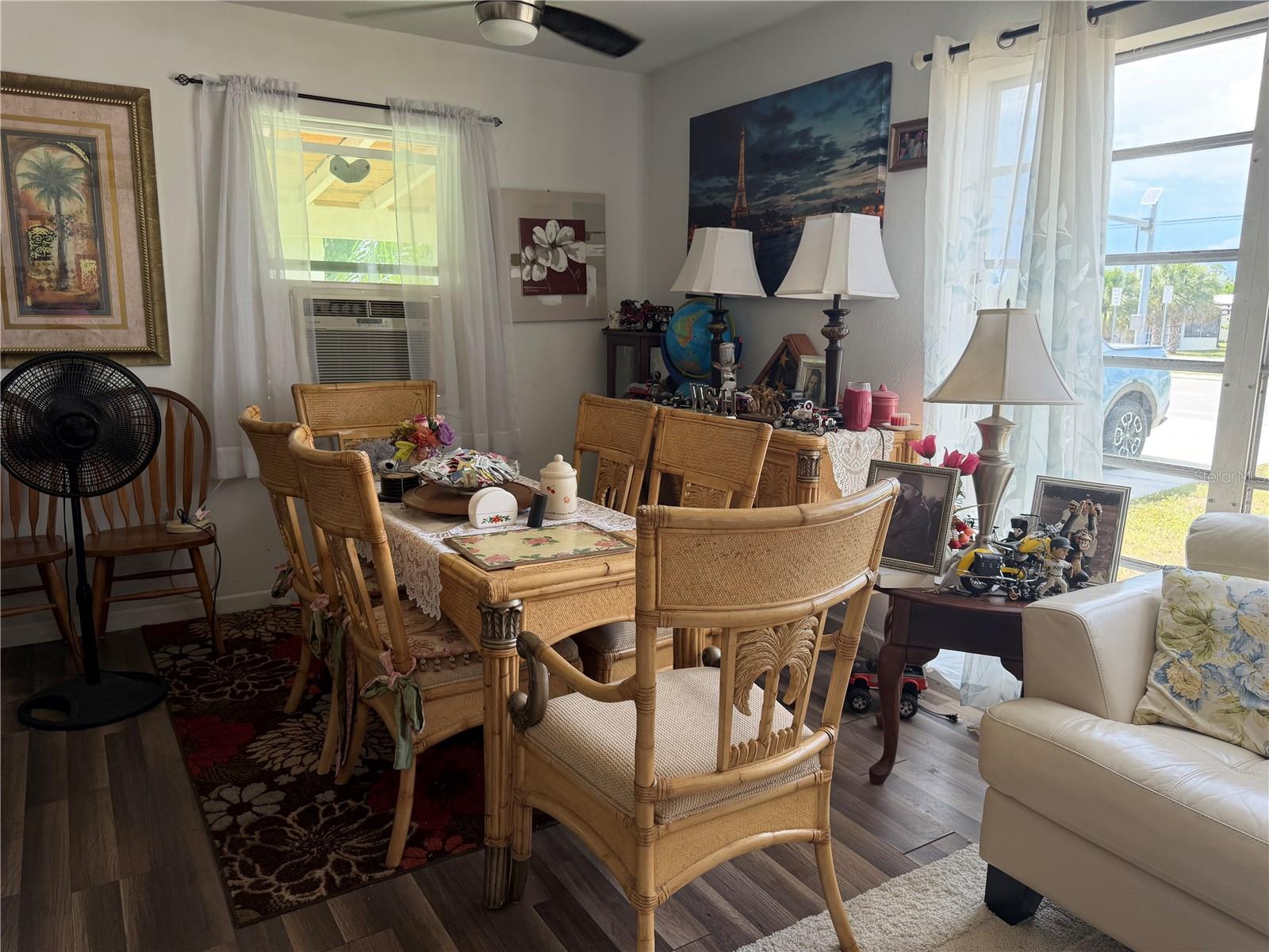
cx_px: 634
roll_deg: -1.1
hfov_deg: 71.6
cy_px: 476
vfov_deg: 56.8
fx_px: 880
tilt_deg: -10.4
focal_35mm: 24
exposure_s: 1/171
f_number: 1.78
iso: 80
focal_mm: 6.76
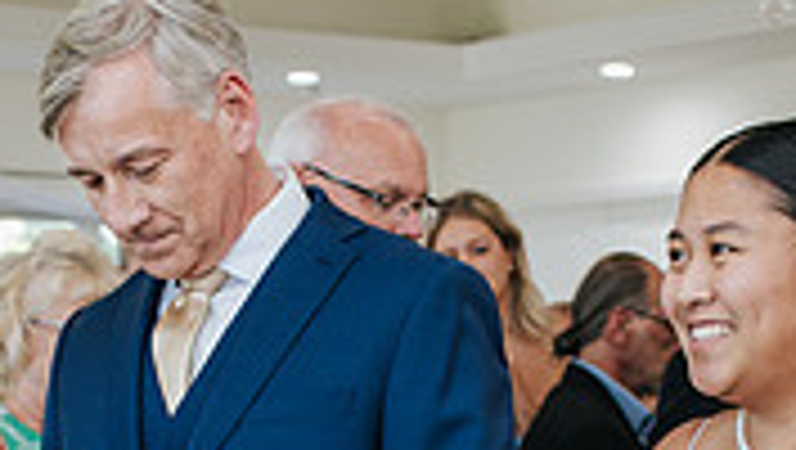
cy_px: 702
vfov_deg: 9.8
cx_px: 184
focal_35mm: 120
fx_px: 2535
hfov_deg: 17.7
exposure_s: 1/200
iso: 800
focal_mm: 35
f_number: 3.5
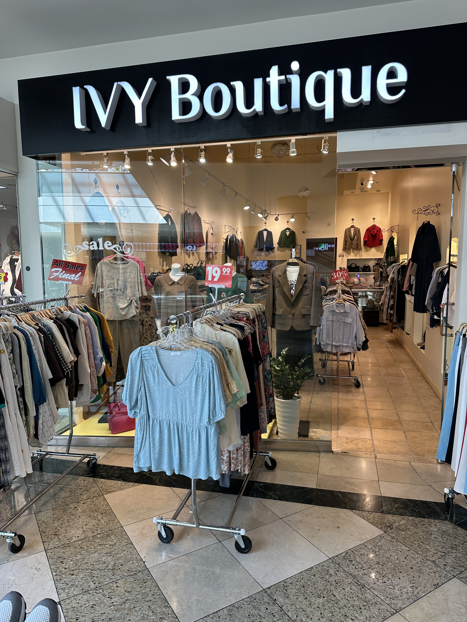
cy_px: 311
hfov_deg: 56.8
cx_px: 234
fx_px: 432
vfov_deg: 71.6
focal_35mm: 24
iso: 100
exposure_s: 1/120
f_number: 1.78
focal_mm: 6.86
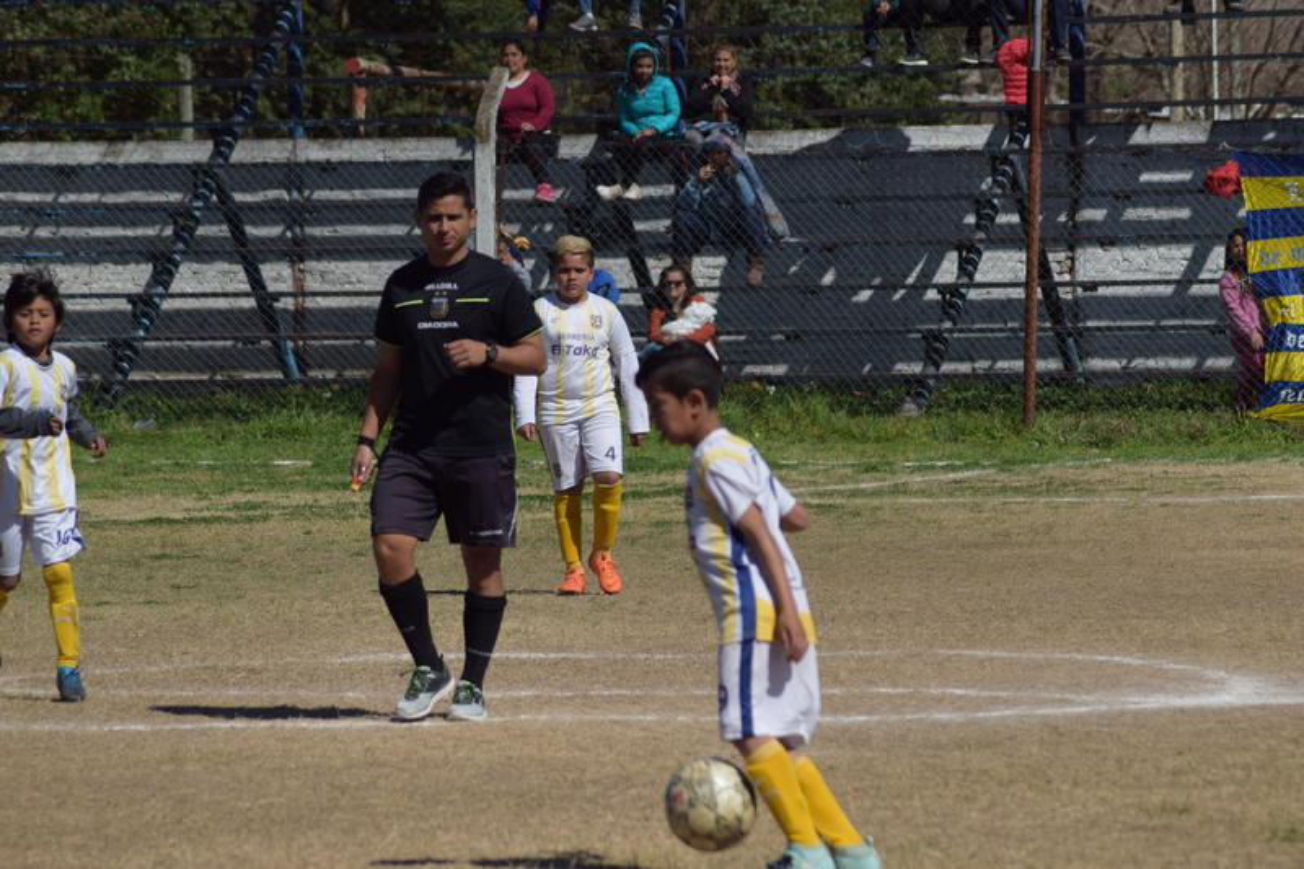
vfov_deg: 5.9
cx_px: 652
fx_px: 8419
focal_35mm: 232
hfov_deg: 8.9
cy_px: 434
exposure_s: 1/3200
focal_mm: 155
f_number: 9
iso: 400
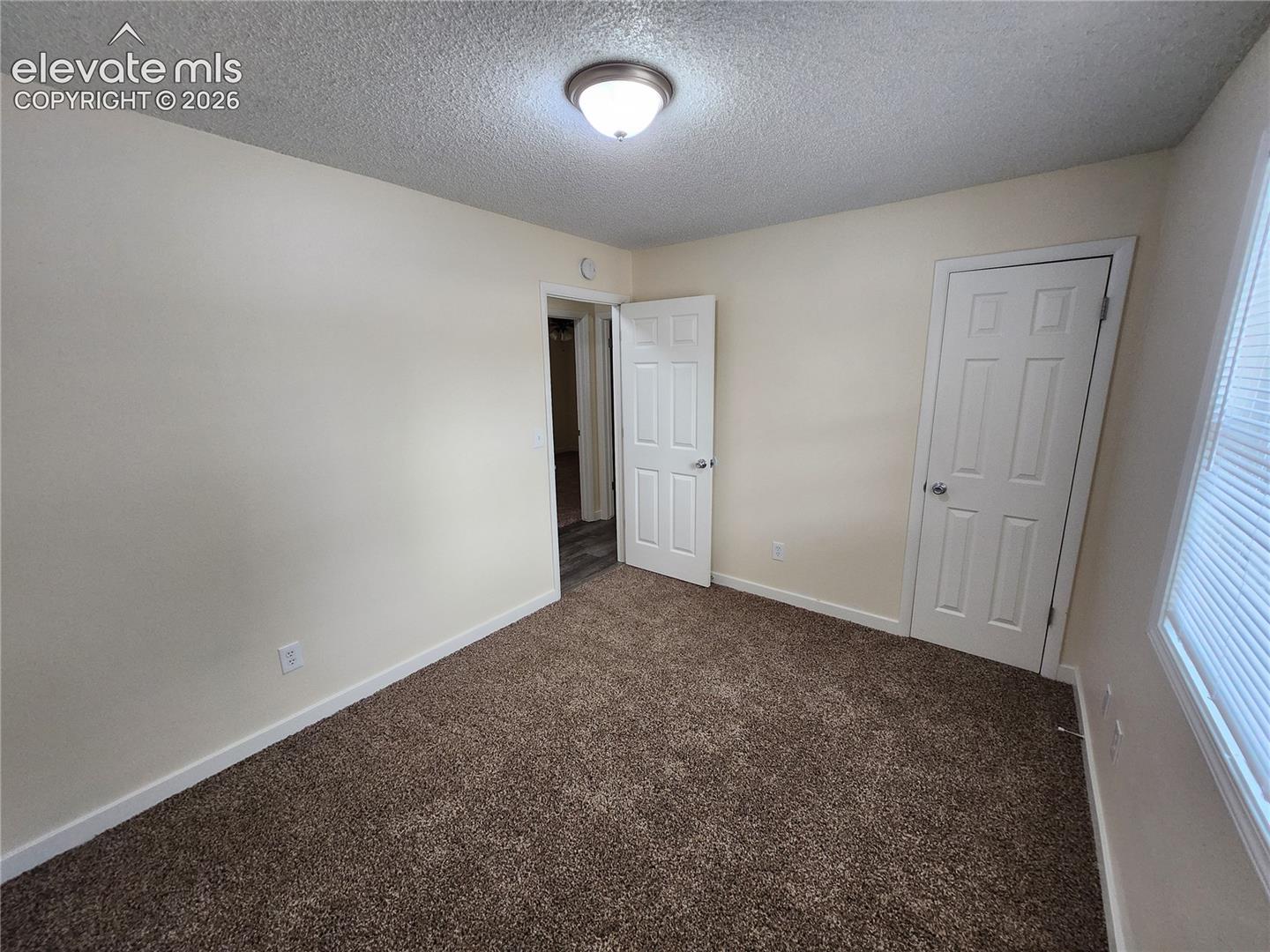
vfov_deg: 89.9
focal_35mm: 13
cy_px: 476
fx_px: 477
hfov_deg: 106.2
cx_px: 635
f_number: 2.2
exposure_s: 1/60
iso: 160
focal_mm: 1.74
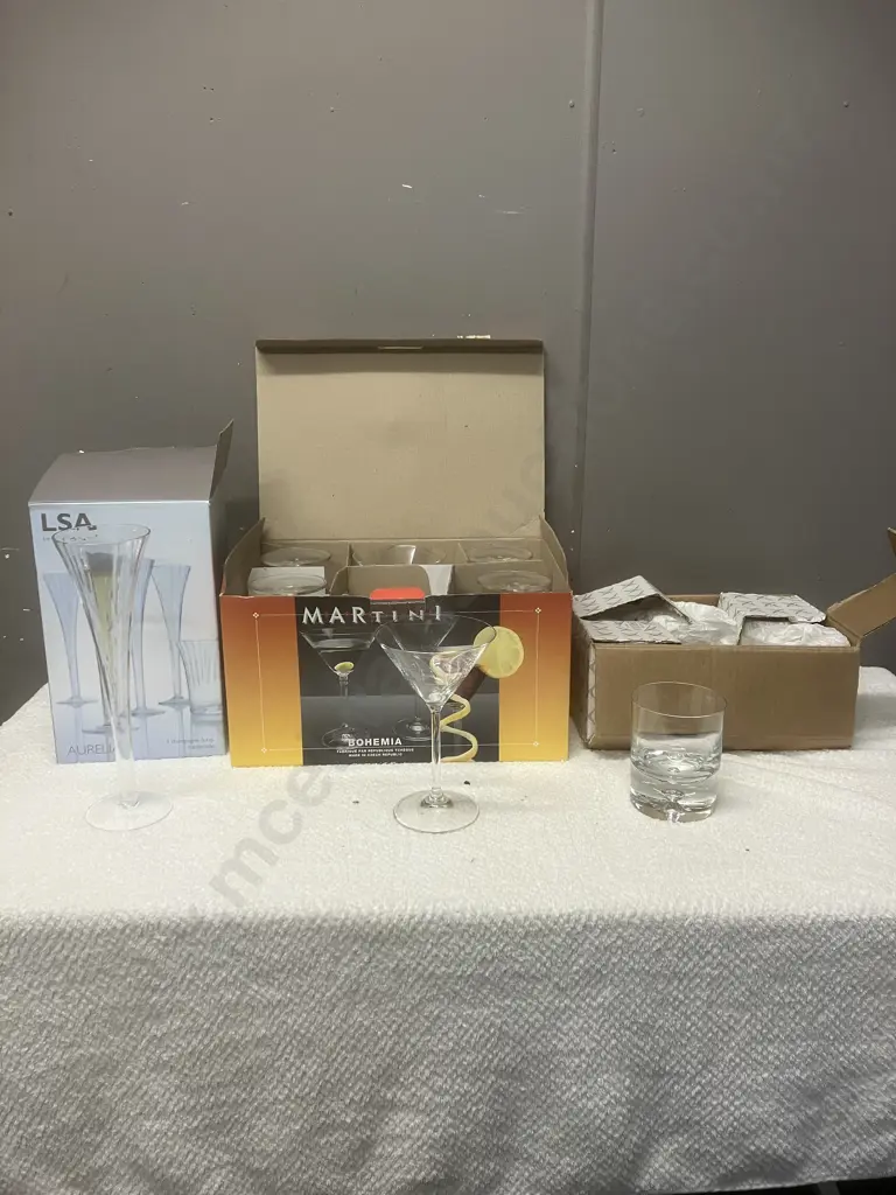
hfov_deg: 49.7
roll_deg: +0.3
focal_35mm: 28
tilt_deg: -13.6
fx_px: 966
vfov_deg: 63.4
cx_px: 448
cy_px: 598
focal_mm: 3.99
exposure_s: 1/50
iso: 50
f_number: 1.8
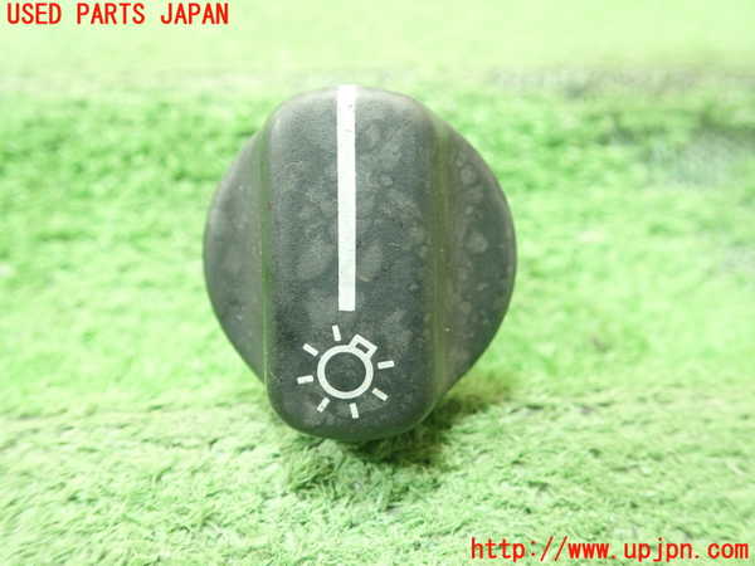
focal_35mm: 30
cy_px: 283
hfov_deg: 60.0
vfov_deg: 46.8
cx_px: 378
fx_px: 654
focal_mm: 5.5
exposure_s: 1/80
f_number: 2.3
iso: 800
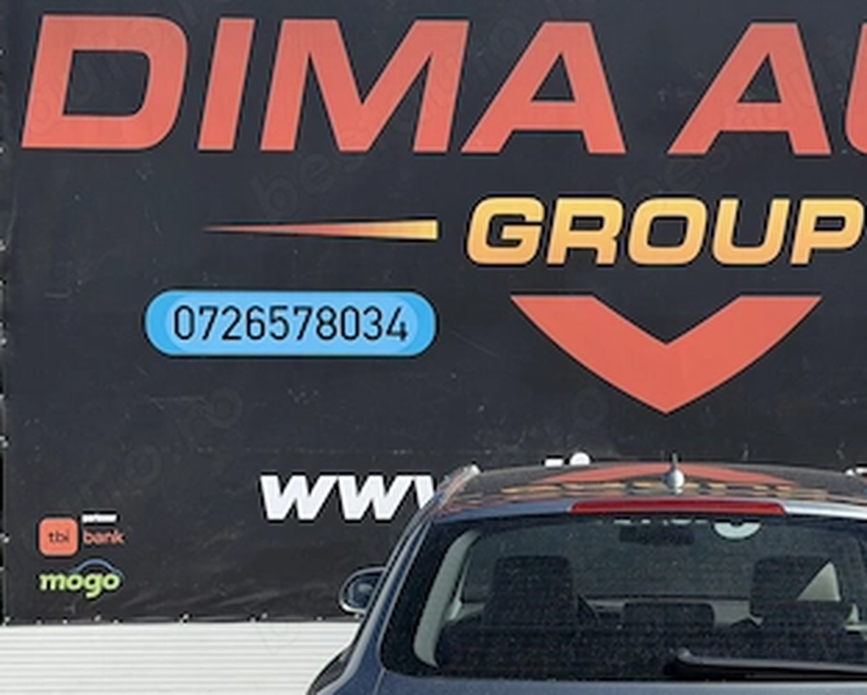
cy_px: 550
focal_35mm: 90
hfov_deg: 21.1
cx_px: 645
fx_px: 2311
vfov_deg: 17.0
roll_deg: -0.1
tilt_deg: -1.5
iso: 64
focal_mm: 6.76
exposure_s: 1/4587
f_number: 1.78
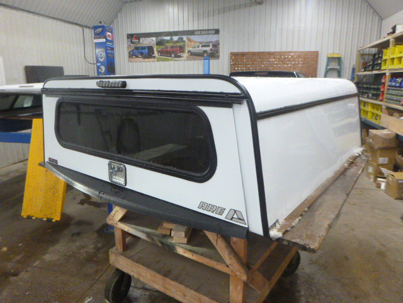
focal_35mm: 25
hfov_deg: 69.4
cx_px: 202
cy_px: 152
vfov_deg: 54.9
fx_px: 291
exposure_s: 1/60
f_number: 3.9
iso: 800
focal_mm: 4.5
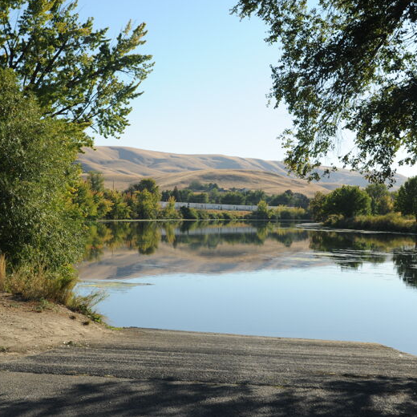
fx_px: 641
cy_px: 211
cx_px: 194
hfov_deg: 36.0
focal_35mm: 47
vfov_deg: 36.1
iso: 200
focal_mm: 36
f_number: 10
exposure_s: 1/320
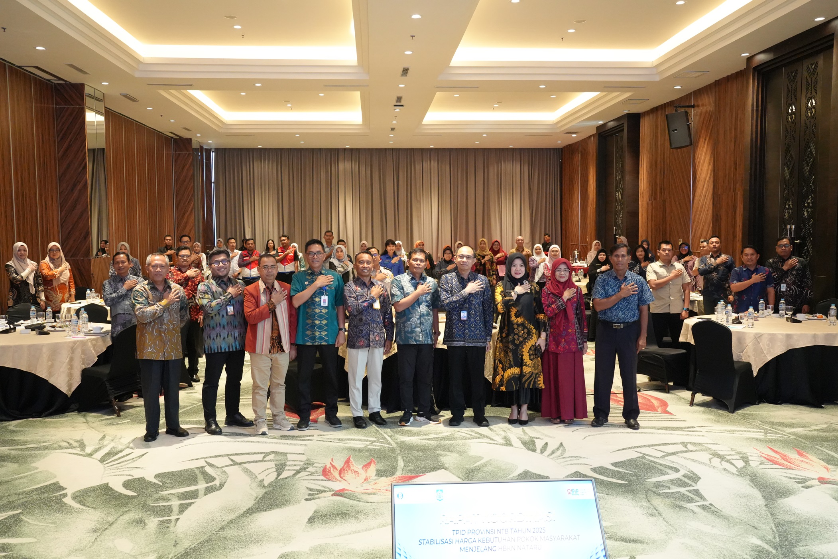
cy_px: 280
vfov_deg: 41.1
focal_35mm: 32
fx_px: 745
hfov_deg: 58.7
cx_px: 419
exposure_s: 1/160
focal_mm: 32
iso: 10000
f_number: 5
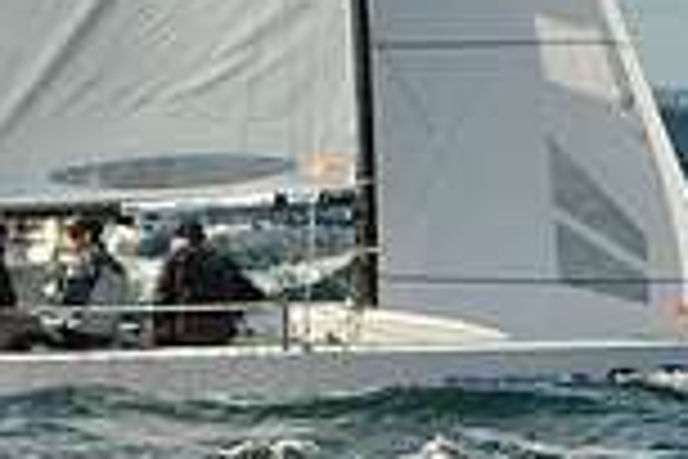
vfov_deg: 2.6
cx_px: -571
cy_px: 232
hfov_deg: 3.9
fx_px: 10109
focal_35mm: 529
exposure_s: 1/1250
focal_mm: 140
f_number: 10
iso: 400
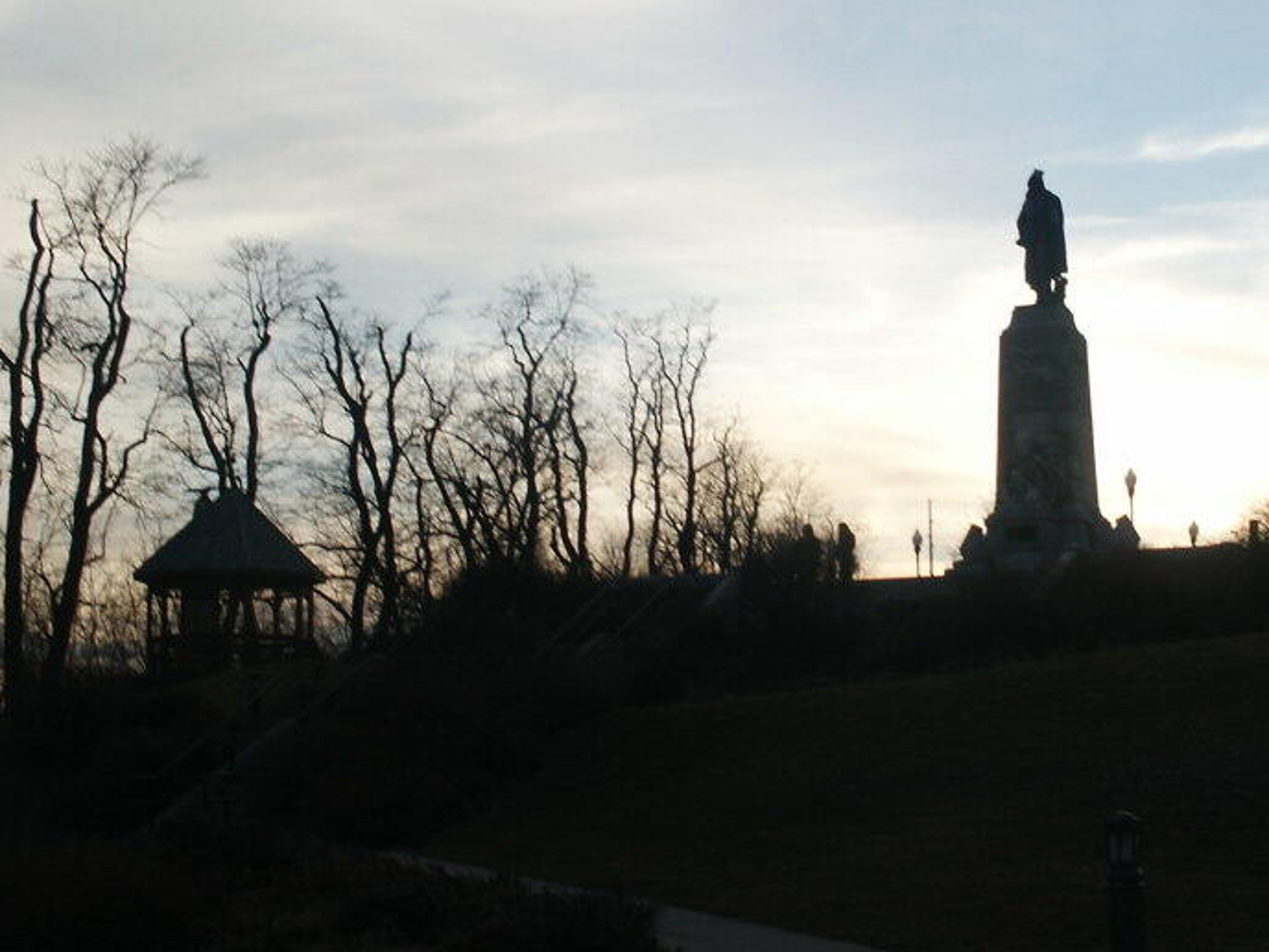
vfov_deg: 21.0
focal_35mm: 70
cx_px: 900
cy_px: 439
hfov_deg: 27.5
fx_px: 2566
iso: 64
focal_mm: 9.82
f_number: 8
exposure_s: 1/125
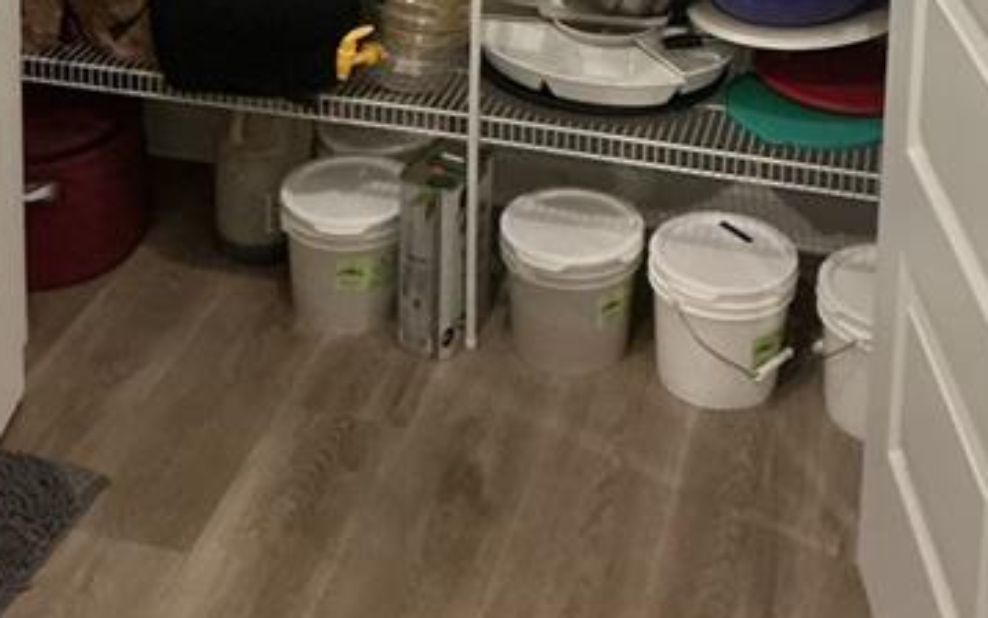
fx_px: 1778
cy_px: -411
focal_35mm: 66
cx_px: 535
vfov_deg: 17.0
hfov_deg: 31.0
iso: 200
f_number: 1.8
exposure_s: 1/40
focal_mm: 3
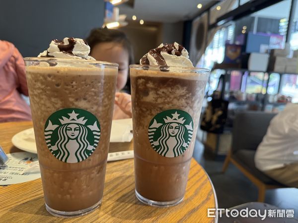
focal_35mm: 24
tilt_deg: -11.4
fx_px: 207
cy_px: 112
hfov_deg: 71.6
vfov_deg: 56.8
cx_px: 149
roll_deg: -3.6
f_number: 1.78
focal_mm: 6.76
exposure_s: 1/60
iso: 320
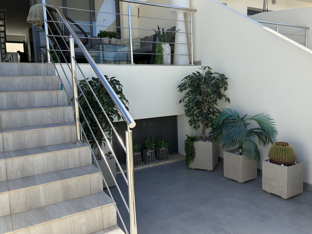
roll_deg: +2.7
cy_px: 110
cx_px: 152
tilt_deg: -5.0
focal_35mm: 29
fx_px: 261
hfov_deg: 61.7
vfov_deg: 48.2
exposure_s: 1/1667
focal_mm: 5.96
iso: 50
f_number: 1.6
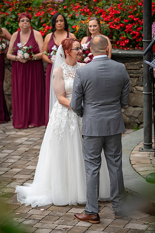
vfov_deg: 15.2
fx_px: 874
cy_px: 116
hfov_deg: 10.1
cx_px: 78
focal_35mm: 135
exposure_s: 1/640
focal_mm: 135
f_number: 2.8
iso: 640
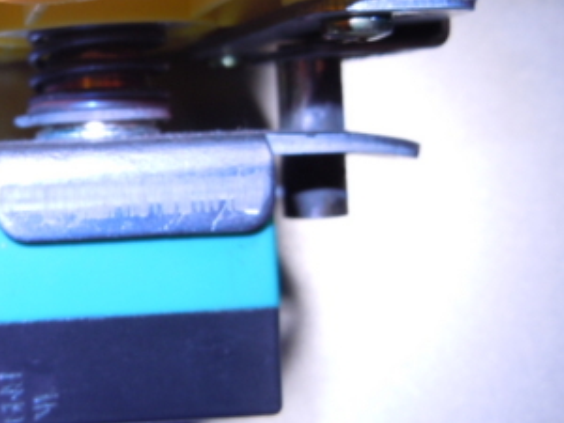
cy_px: 137
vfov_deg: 24.3
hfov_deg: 30.9
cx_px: 71
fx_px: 978
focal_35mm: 60
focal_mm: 5.4
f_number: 3.5
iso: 100
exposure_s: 1/30
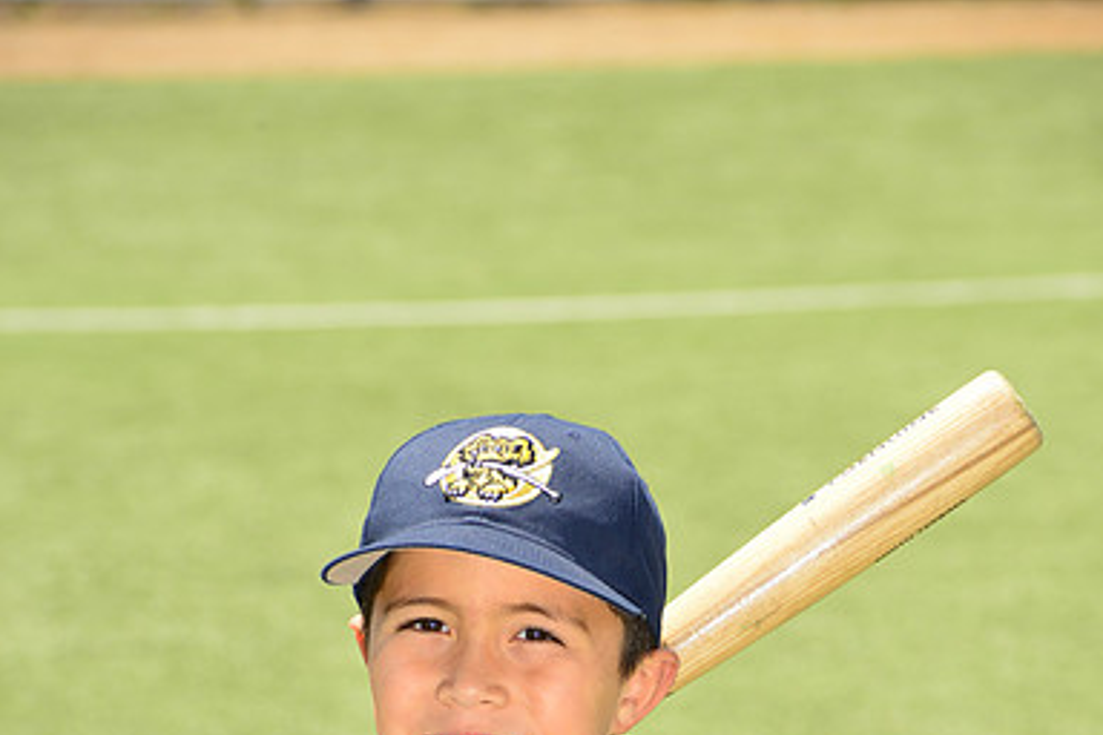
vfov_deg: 5.3
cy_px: 830
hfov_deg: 8.0
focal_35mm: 257
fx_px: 7874
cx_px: 553
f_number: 11
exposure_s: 1/250
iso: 250
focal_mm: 170
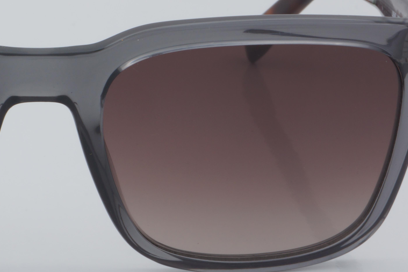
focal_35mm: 176
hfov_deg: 11.6
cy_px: 91
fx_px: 1995
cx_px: 34
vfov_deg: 7.8
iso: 100
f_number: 32
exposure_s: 1/4
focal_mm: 55
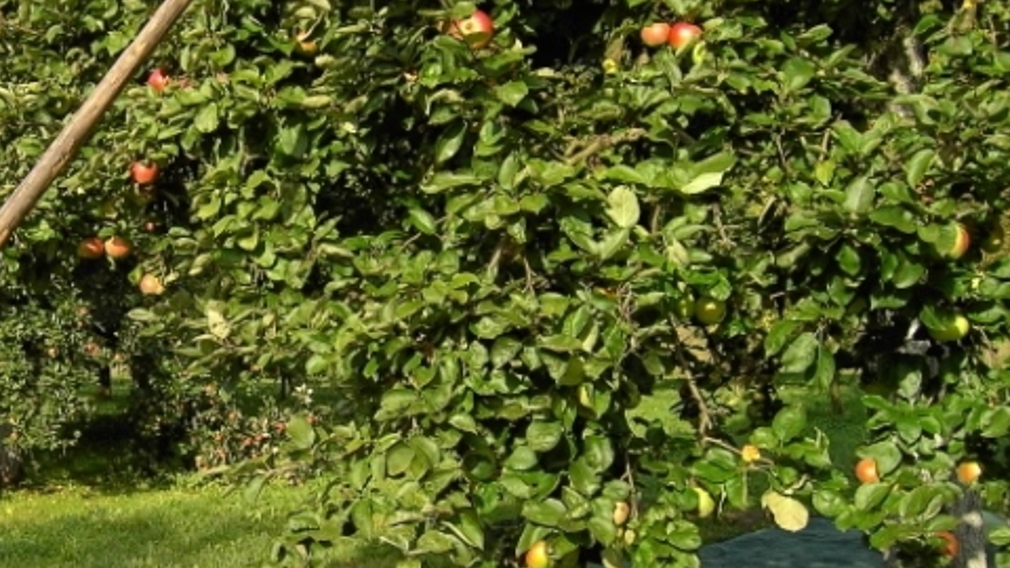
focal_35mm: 61
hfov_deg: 33.5
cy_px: 334
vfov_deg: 19.7
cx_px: 219
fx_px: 1634
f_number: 4.8
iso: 50
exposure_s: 1/150
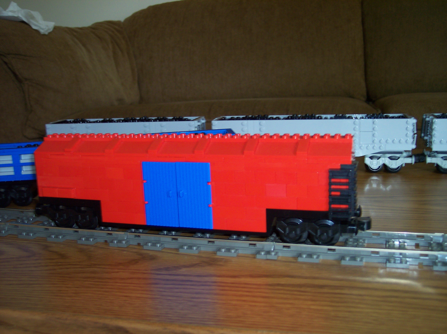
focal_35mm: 38
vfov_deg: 37.7
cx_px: 224
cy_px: 167
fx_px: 490
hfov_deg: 49.0
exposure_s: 1/30
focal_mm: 8
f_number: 2.8
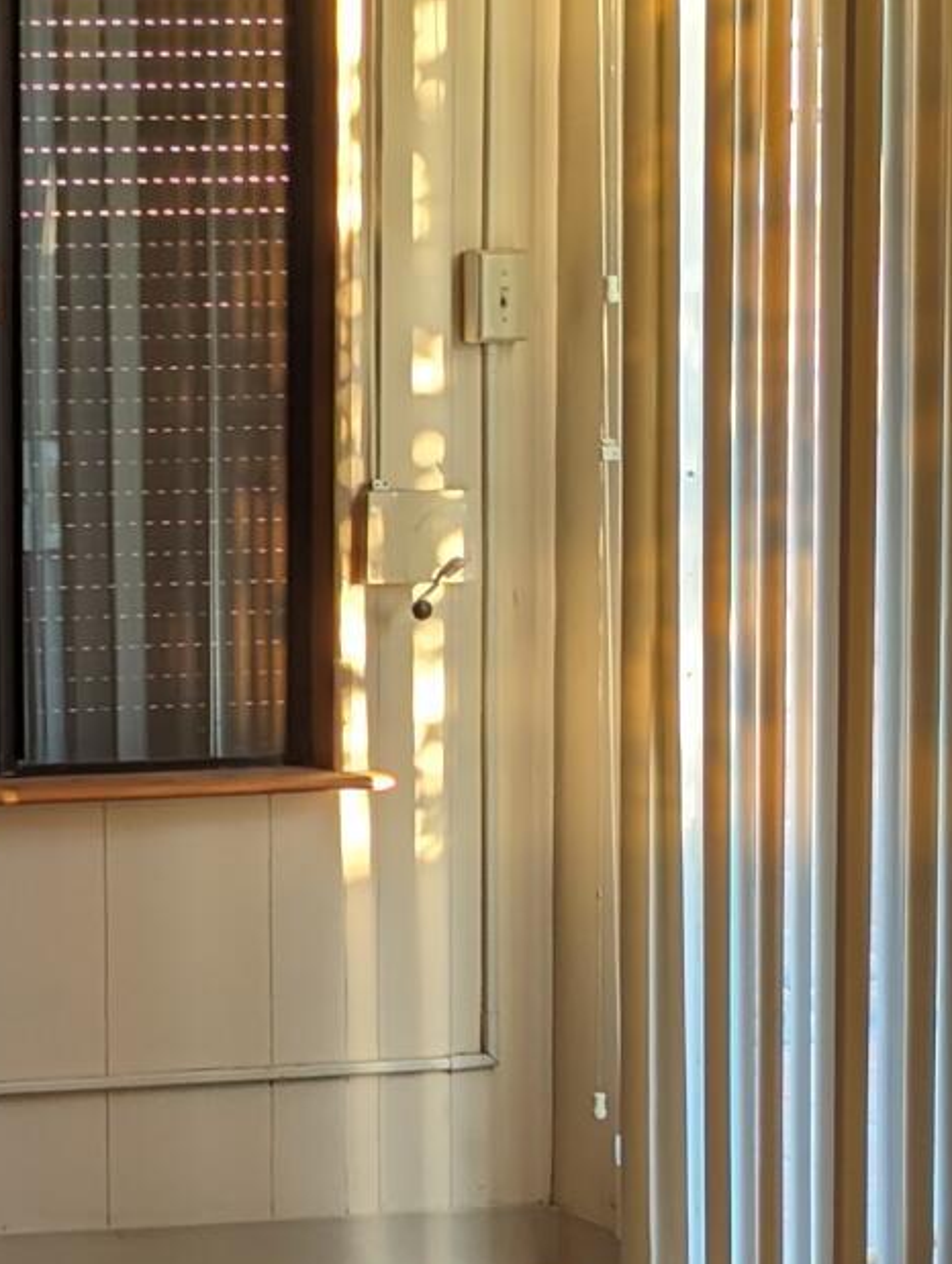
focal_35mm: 155
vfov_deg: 12.7
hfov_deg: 9.4
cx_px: -254
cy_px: 978
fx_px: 5670
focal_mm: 6.81
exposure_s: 1/120
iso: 138
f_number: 1.85
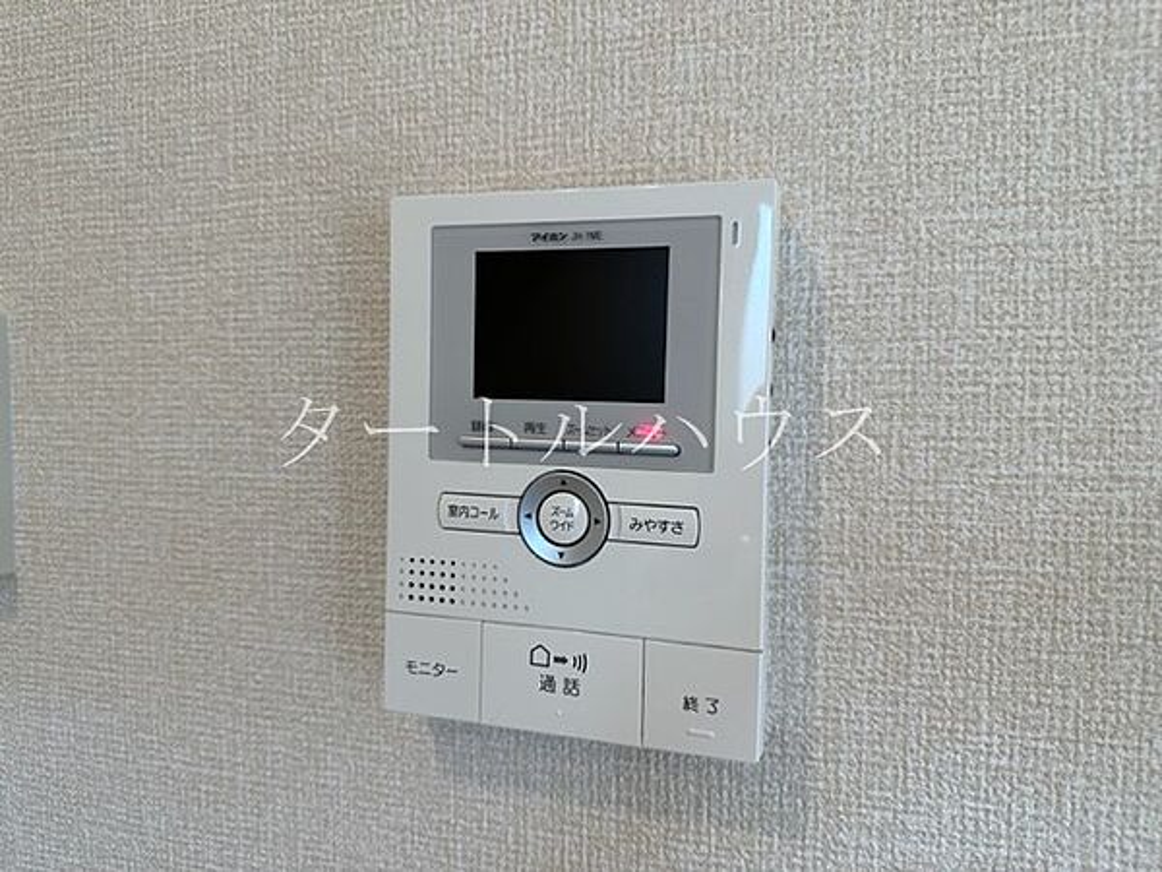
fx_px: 806
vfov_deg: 56.8
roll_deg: -0.4
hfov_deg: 71.6
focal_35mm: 24
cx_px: 581
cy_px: 436
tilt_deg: -2.7
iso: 100
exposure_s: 1/120
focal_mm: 6.86
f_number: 1.78
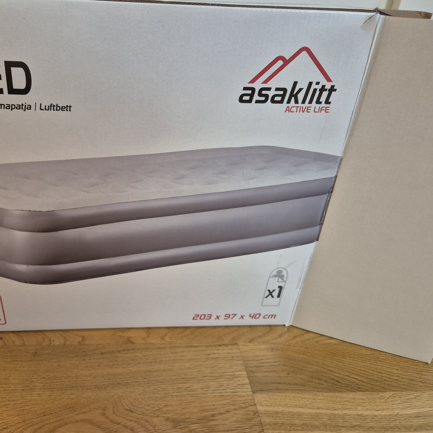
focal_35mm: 28
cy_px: 212
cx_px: 155
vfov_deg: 57.3
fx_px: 396
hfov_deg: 56.4
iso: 800
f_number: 1.8
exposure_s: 1/100
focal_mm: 5.4
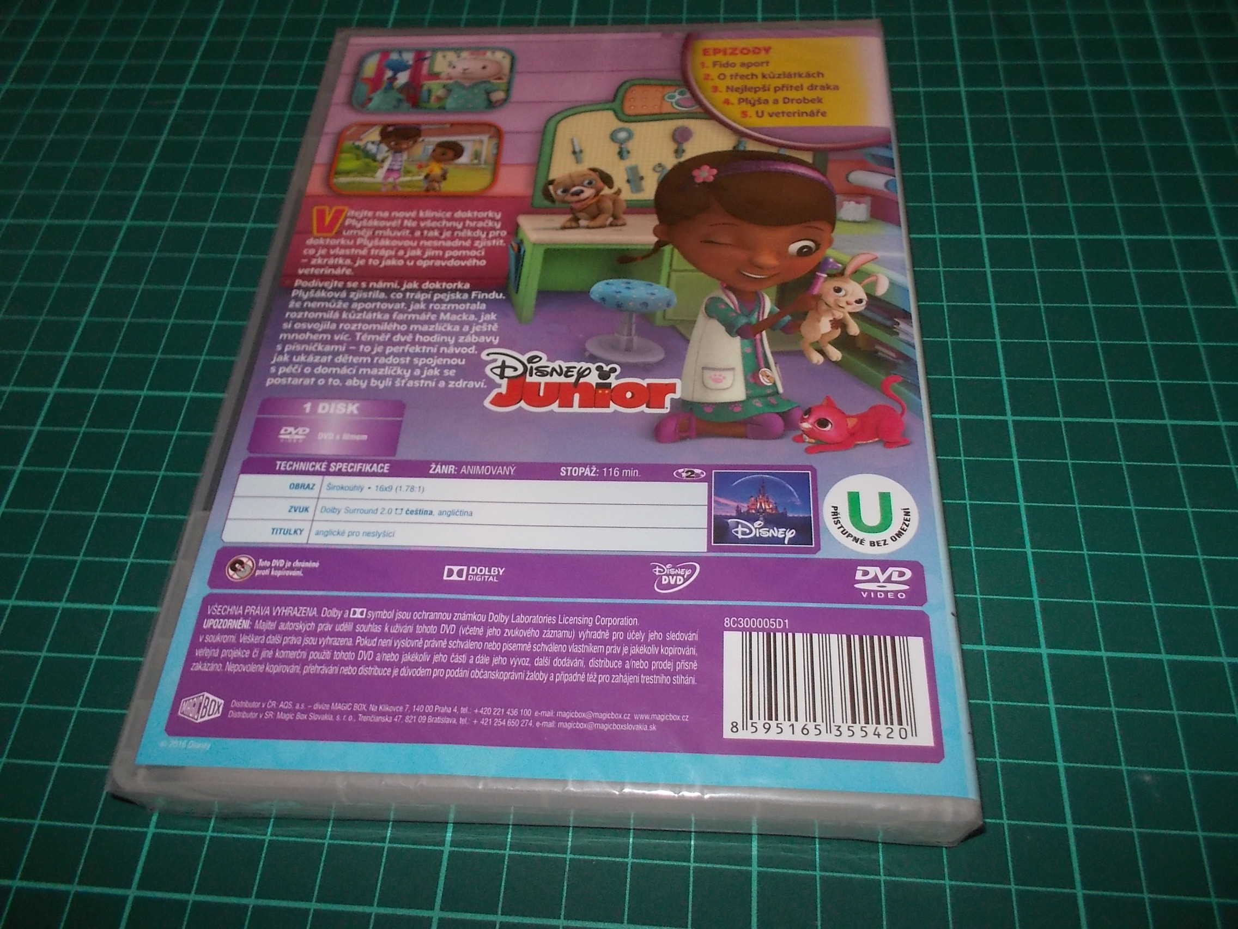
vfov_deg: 48.2
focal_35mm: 29
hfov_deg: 61.7
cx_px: 619
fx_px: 1037
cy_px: 464
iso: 200
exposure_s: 1/30
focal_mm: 4.1
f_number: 3.3
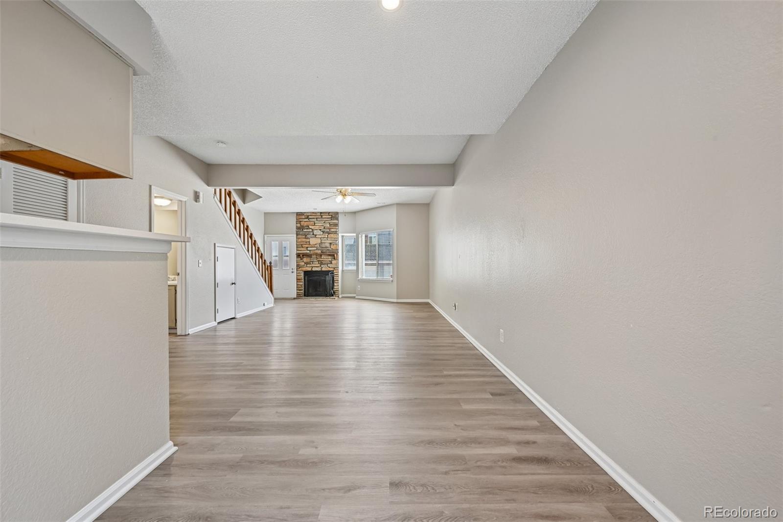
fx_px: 304
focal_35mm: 14
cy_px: 261
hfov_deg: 104.3
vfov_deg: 81.2
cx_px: 392
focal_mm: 14
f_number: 10
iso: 280
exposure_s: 1/15
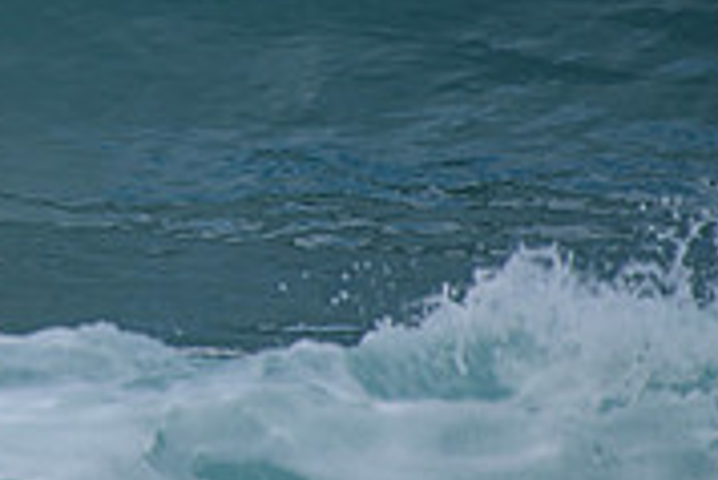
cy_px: -184
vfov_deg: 0.8
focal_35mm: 1795
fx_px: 35828
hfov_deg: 1.1
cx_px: -399
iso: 220
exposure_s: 1/2000
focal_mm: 500
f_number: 5.6
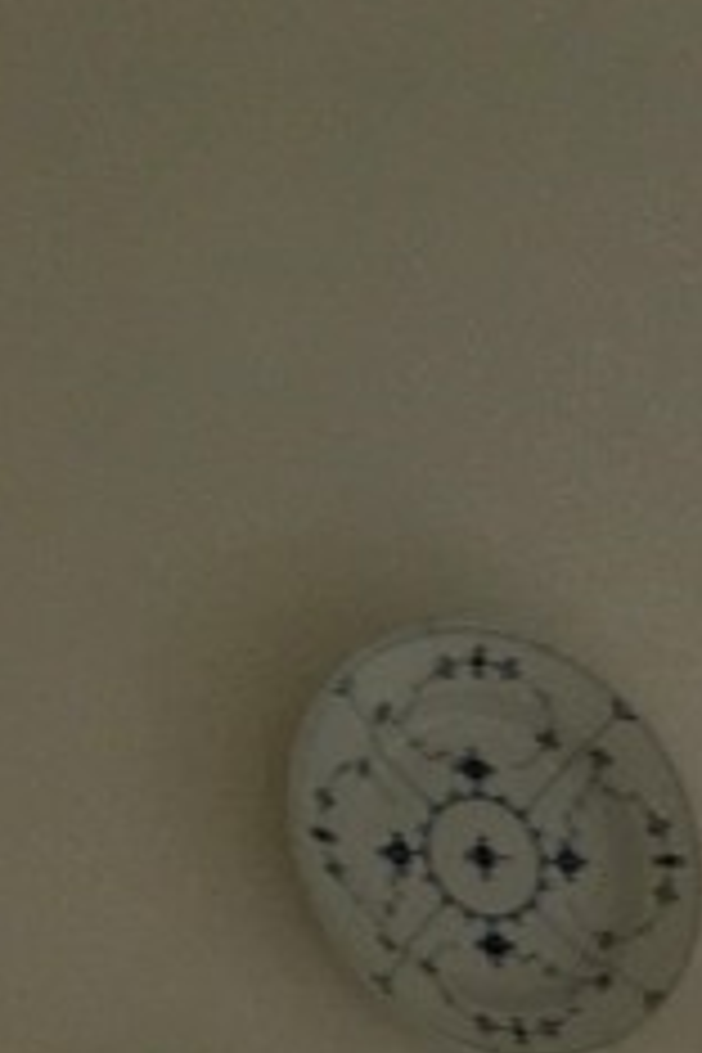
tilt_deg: -8.0
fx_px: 5031
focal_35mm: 172
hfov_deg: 7.1
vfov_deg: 10.0
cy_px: 2743
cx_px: 2102
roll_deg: +0.3
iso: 25
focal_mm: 4.15
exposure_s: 1/50
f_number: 2.2
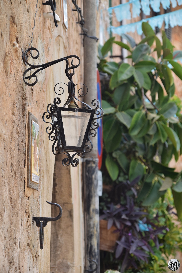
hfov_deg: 9.1
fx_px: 1137
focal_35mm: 150
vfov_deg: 13.7
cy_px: 136
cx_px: 91
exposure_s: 1/250
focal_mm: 100
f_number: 8
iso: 400
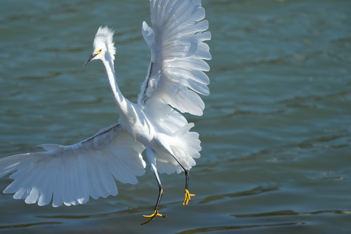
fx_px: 5460
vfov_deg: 2.5
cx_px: 176
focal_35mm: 560
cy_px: 117
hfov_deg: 3.7
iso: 800
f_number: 6.3
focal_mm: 560
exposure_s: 1/3200
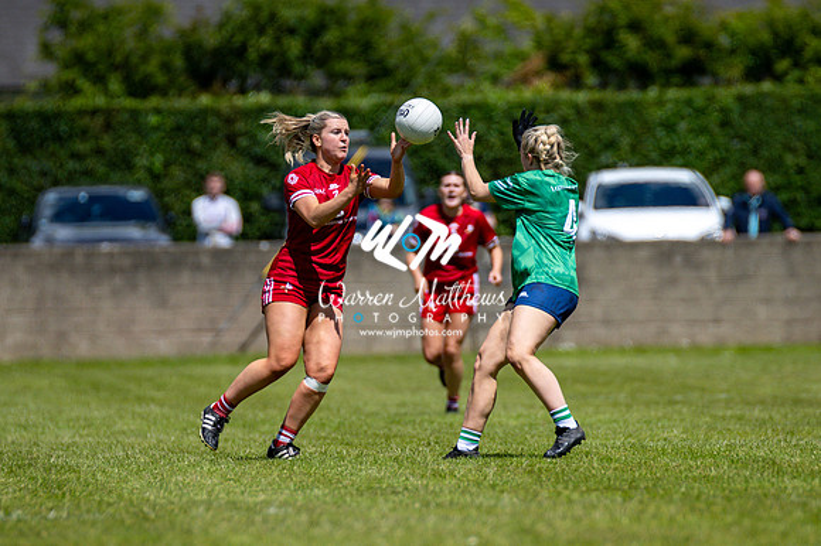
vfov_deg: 2.3
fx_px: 13733
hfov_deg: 3.4
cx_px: 390
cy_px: 291
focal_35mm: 603
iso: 160
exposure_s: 1/6400
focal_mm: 300
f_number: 2.8
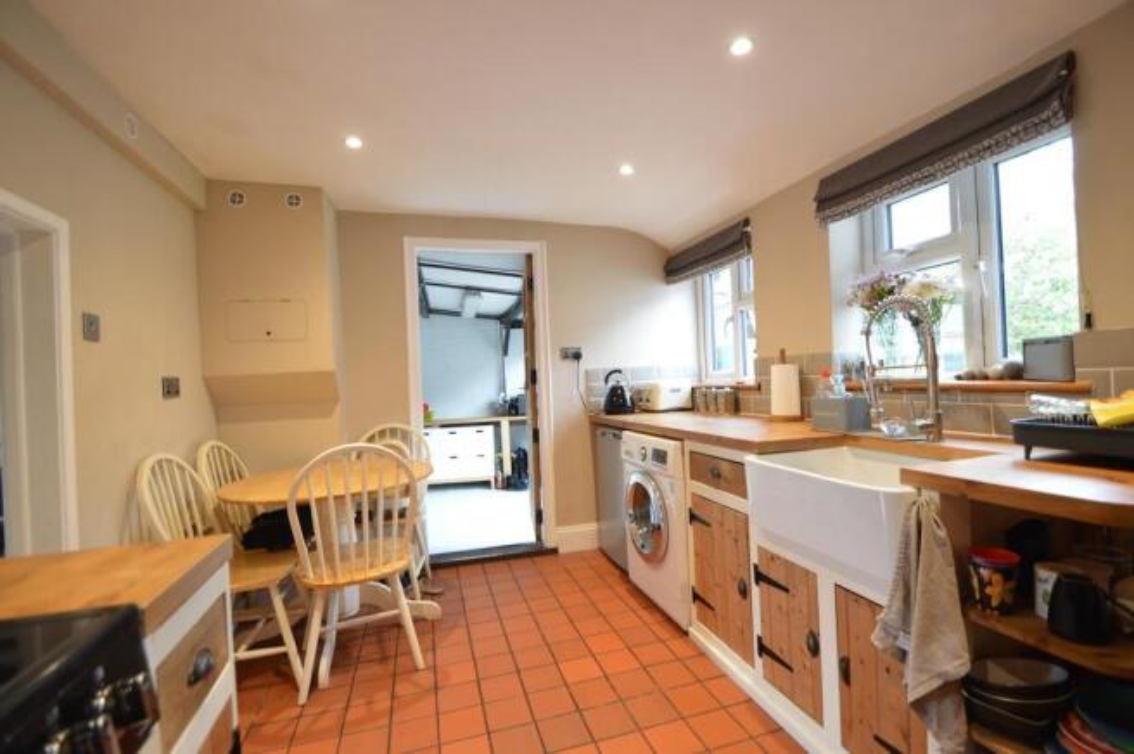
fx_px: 472
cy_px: 377
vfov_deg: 77.2
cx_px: 567
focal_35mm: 15
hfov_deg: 100.4
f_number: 3.5
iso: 280
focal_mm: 10
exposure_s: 1/15
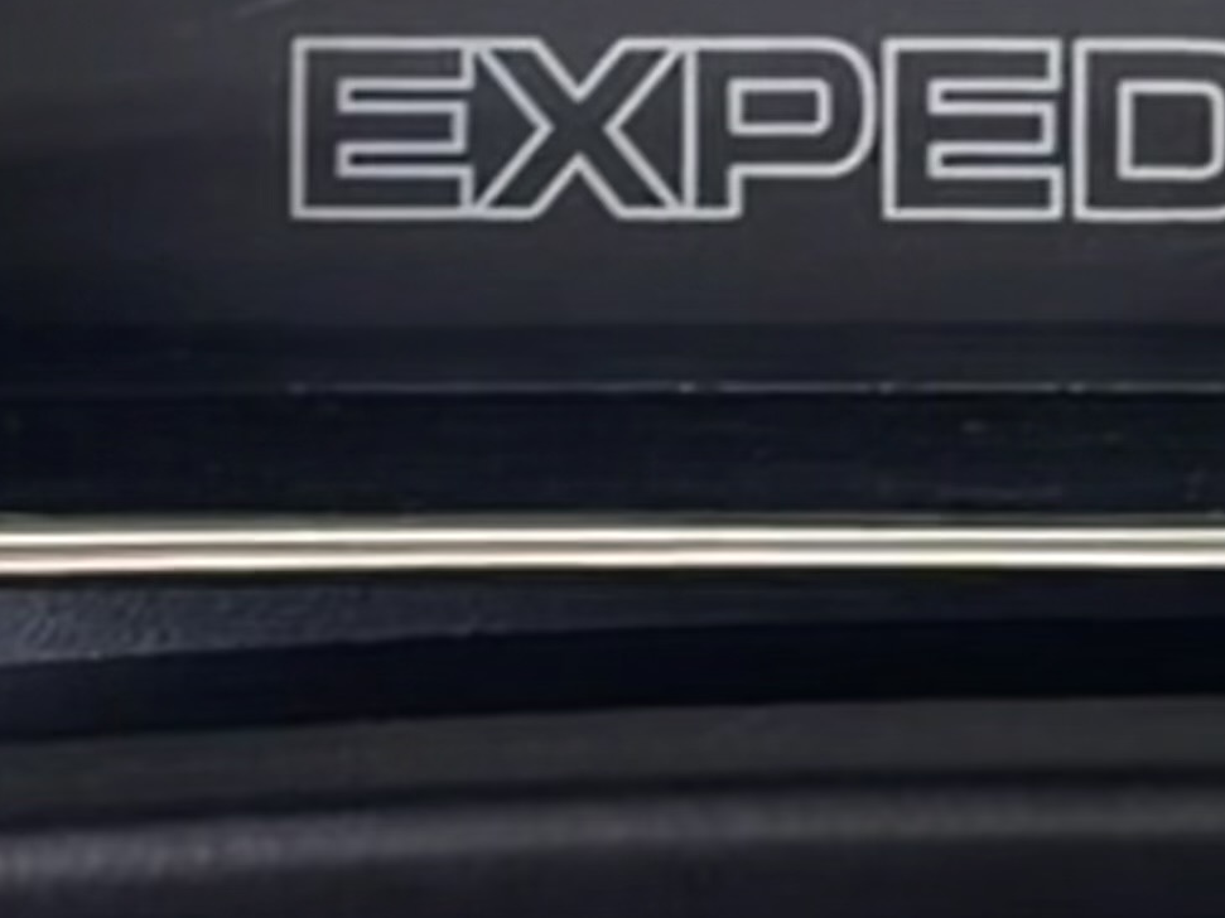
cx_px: 860
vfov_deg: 6.8
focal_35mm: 216
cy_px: -346
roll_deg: -3.3
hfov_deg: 9.2
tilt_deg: -19.0
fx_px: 7643
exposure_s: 1/203
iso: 50
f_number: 1.6
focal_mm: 5.96
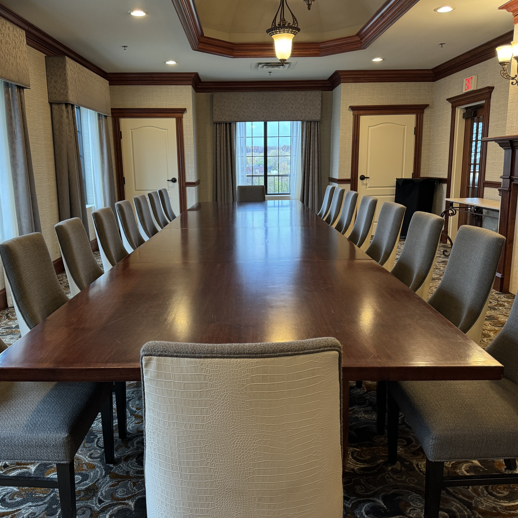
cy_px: 254
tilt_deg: -11.2
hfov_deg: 55.6
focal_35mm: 29
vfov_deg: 55.6
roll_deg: +1.0
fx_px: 491
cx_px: 243
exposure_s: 1/60
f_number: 1.78
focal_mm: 6.76
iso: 250
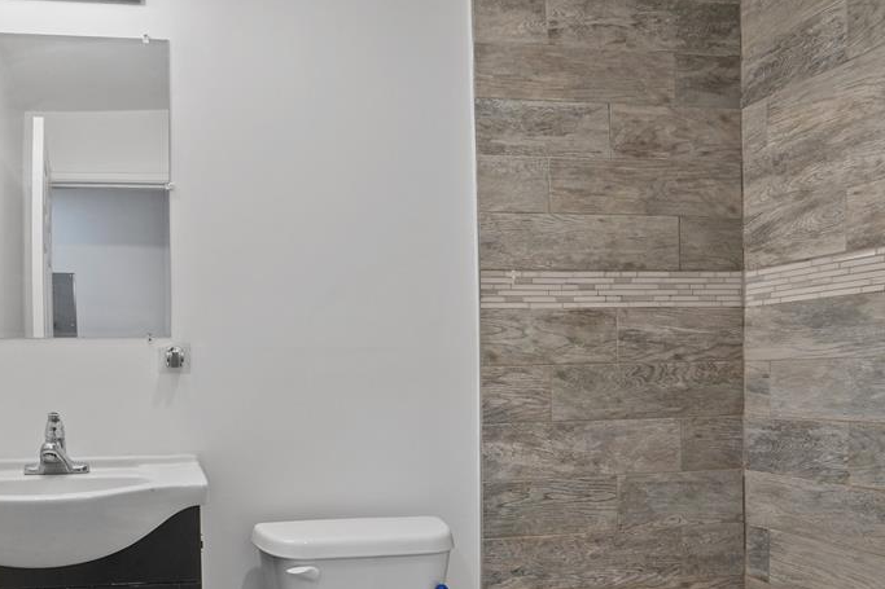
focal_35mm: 24
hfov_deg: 69.4
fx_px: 590
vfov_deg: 52.7
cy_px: 354
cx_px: 232
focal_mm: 16
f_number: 9
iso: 2500
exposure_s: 1/40
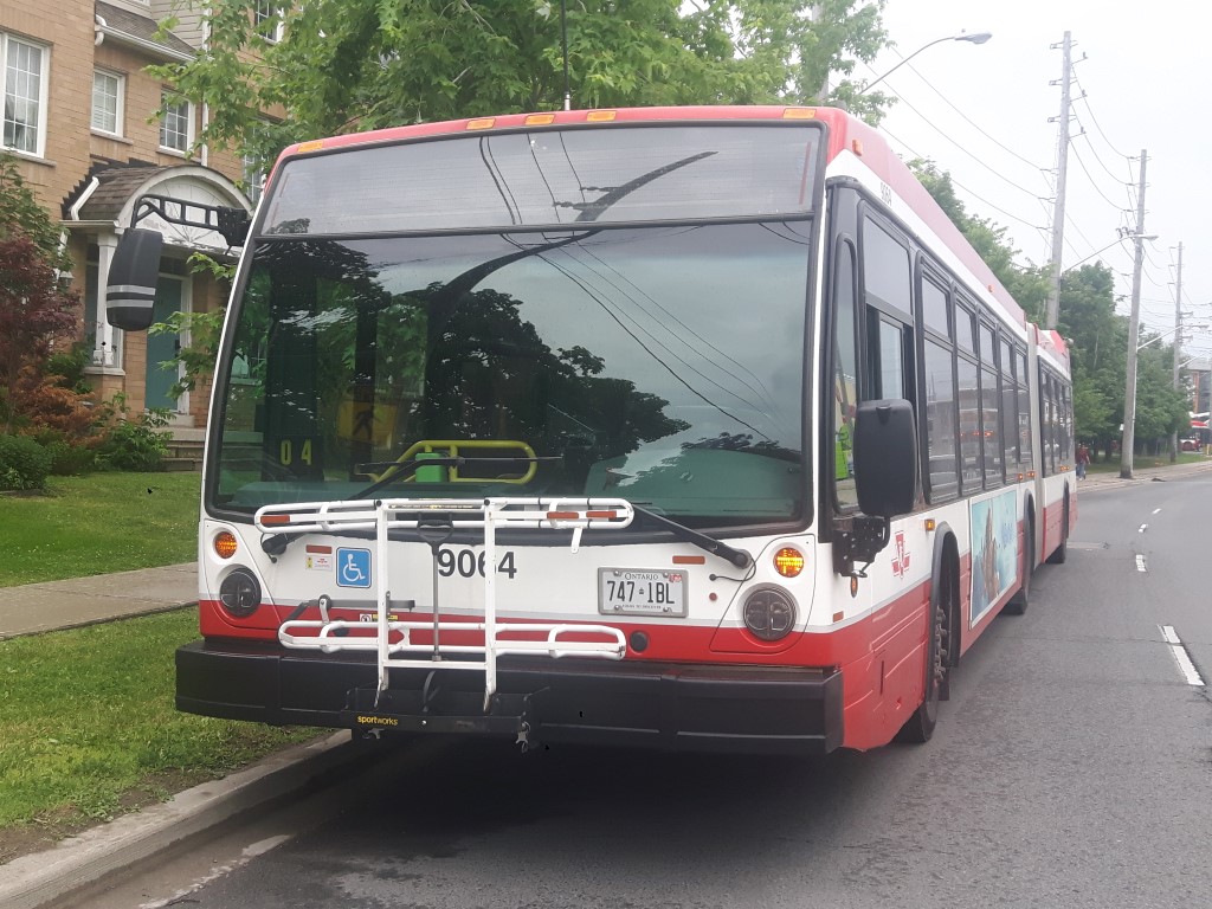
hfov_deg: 58.4
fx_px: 1085
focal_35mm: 31
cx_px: 606
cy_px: 454
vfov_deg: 45.4
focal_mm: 3.7
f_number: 1.9
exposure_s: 1/334
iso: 40
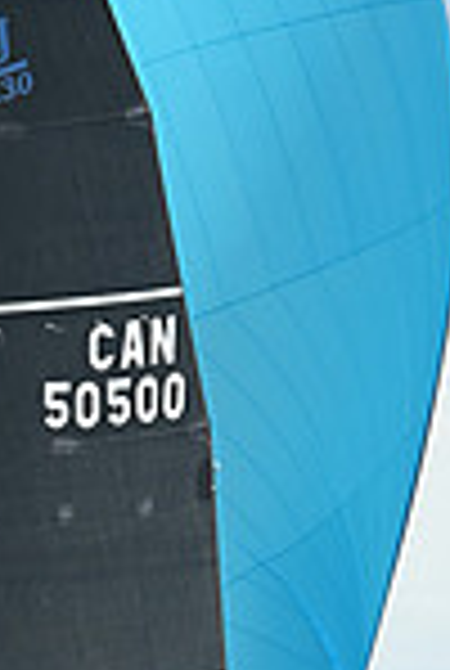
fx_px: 7390
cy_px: 517
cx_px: -65
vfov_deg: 5.2
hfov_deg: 3.5
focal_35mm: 396
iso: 320
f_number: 7.1
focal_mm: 102
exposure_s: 1/1000
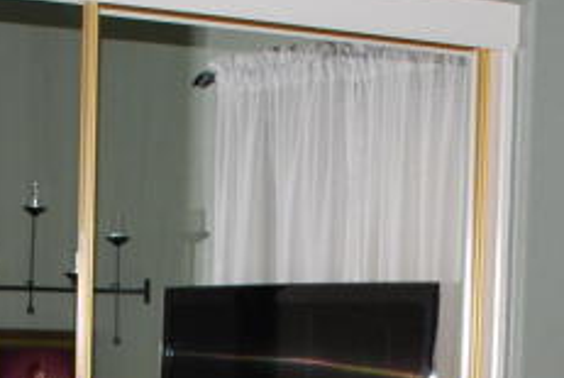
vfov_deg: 9.9
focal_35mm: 134
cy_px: 610
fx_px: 2103
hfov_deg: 15.3
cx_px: 248
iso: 200
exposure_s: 1/60
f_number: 3.5
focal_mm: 18
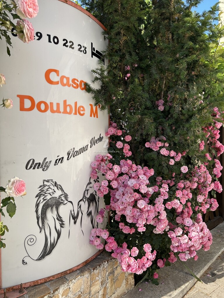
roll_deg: +0.2
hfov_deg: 53.1
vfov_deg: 67.3
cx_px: 112
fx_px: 224
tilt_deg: -3.2
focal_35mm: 26
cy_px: 149
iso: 50
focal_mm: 5.7
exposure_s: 1/1724
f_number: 1.5
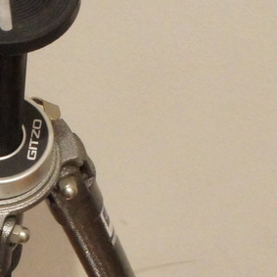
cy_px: 300
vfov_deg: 12.7
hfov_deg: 12.8
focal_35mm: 135
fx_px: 1220
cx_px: -15
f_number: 16
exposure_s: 1/60
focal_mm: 25
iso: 6400
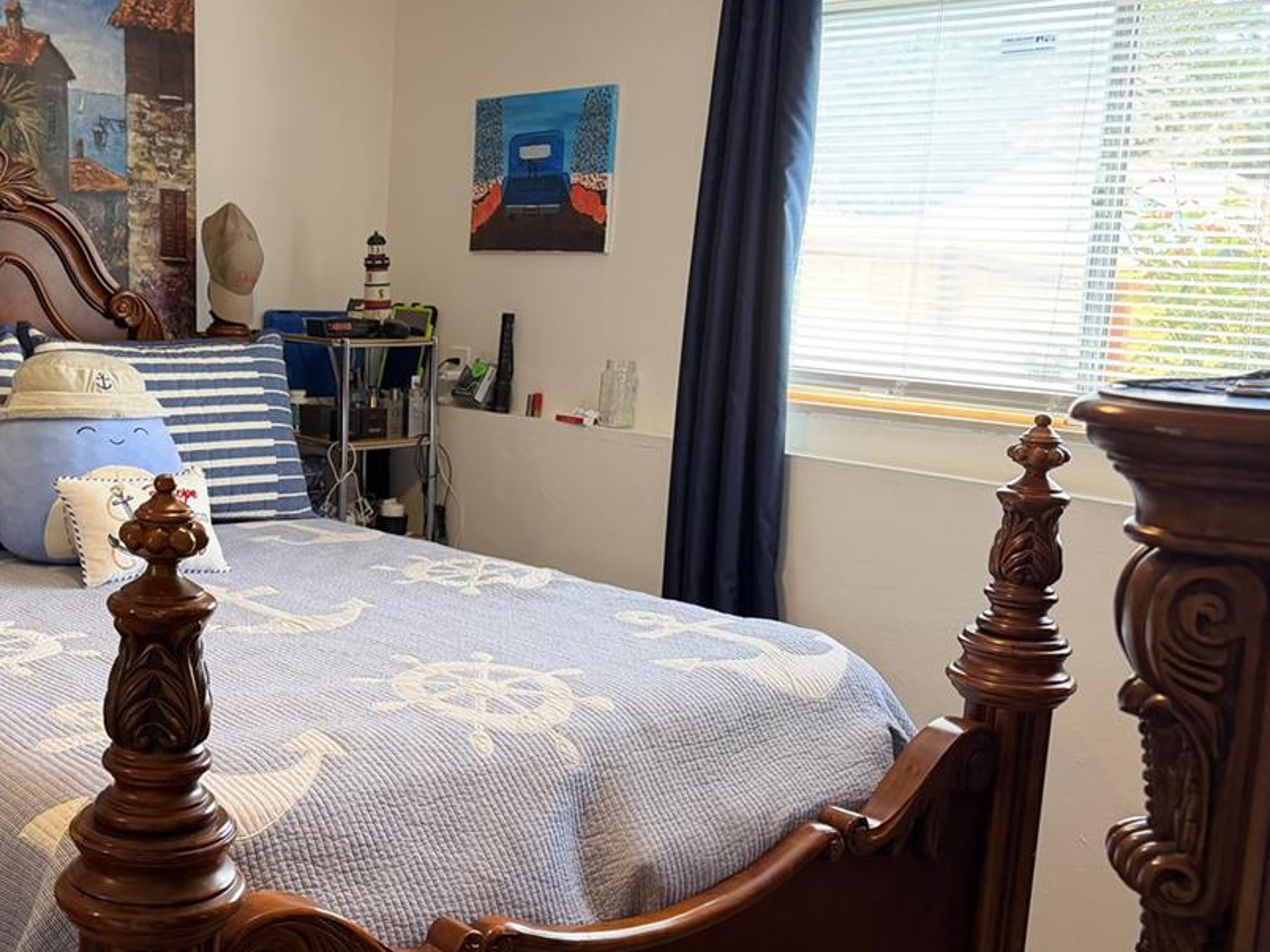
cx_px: 314
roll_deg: -1.8
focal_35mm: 43
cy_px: 502
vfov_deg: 33.6
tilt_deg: -8.9
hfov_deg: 42.5
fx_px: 1578
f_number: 1.78
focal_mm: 6.76
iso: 160
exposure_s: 1/60
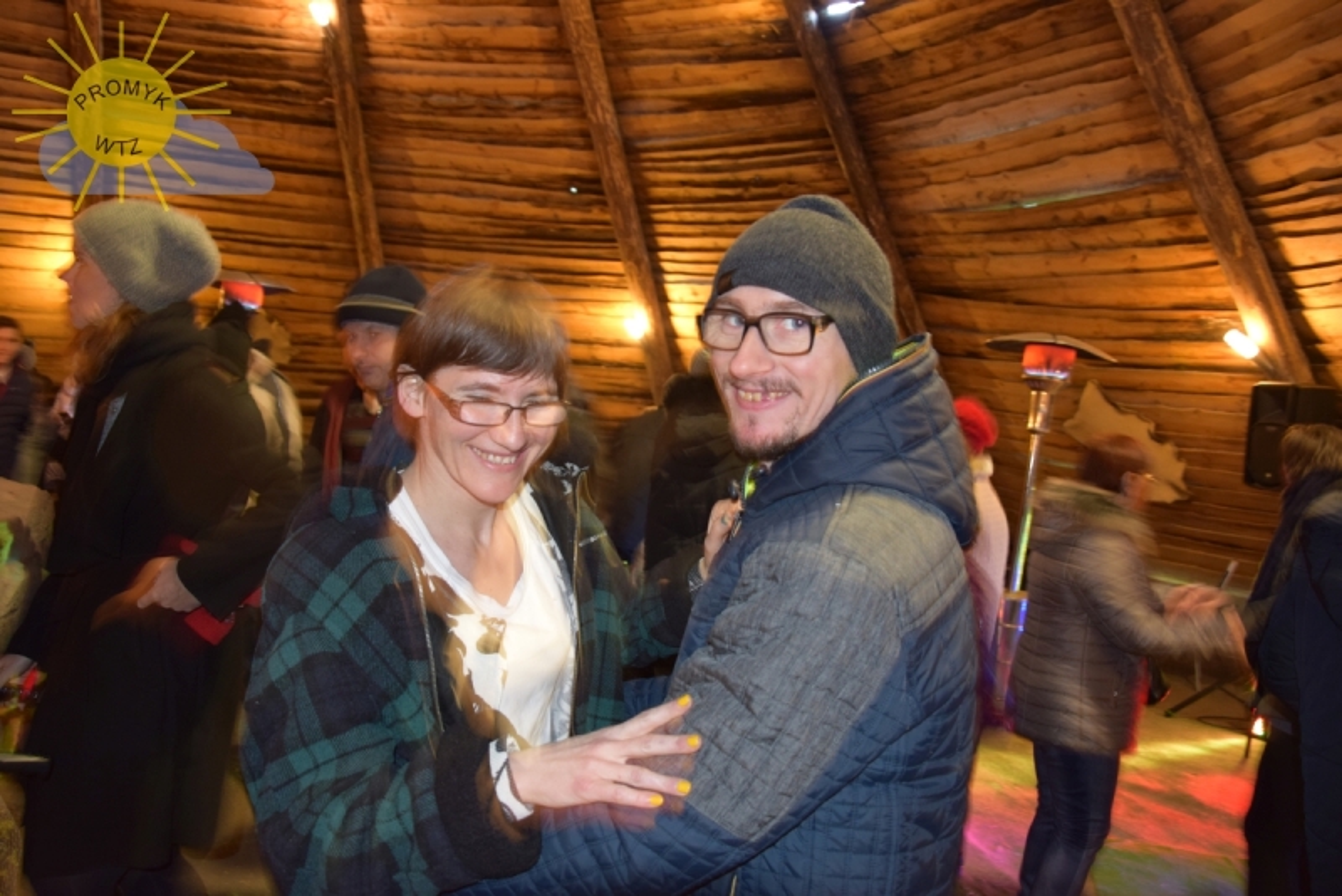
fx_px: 1007
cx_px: 671
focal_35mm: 27
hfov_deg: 67.4
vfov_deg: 48.0
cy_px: 448
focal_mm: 18
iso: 800
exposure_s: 1/6
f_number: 3.5
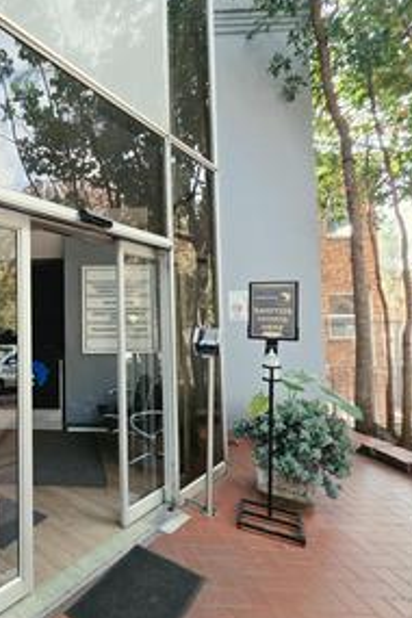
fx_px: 326
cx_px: 43
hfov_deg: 56.1
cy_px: 304
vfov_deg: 86.9
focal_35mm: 19
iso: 32
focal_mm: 2.2
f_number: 1.9
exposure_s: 1/100
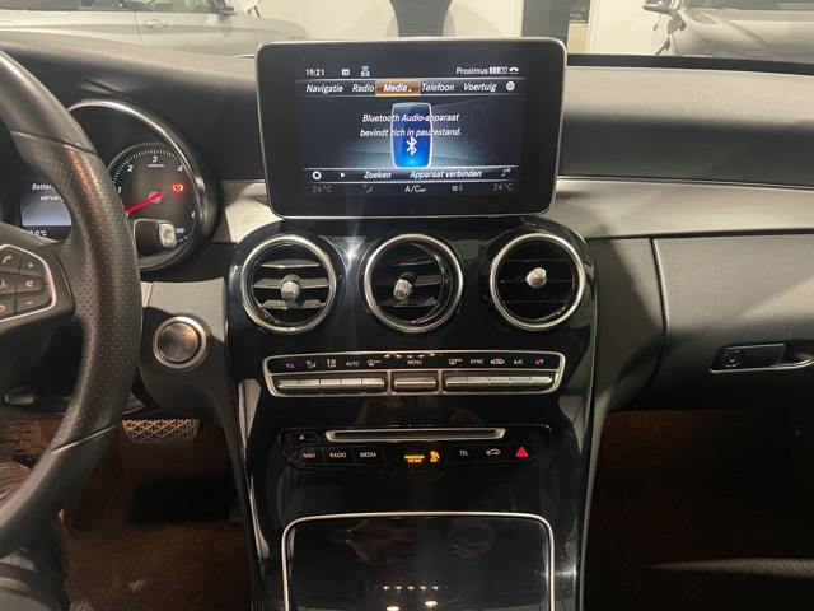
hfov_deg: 67.3
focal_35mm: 26
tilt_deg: -27.9
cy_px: 306
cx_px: 407
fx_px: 611
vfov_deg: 53.1
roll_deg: +0.6
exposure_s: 1/28
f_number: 1.6
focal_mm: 4.2
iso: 640
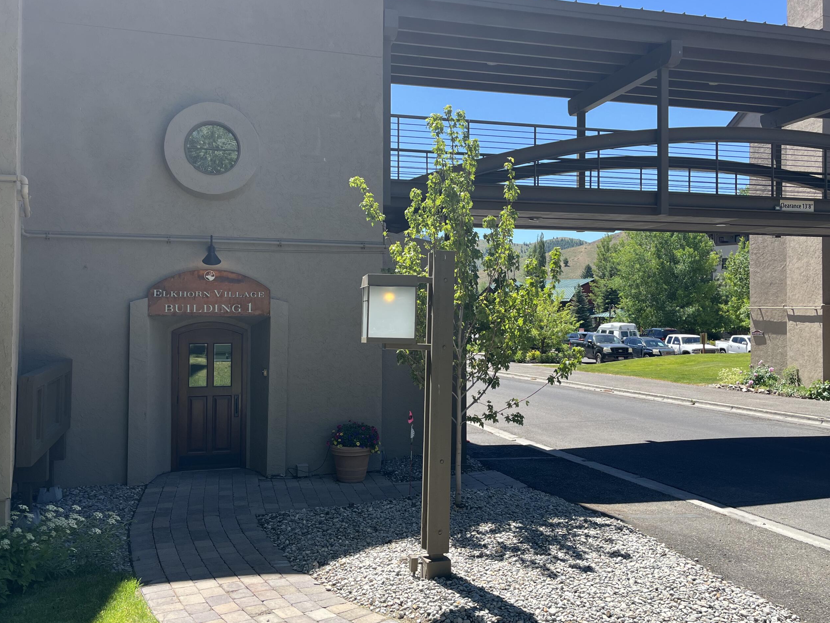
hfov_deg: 58.3
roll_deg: +0.3
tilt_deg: +1.6
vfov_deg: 45.4
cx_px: 428
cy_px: 288
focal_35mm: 31
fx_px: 743
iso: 50
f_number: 1.6
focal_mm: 5.1
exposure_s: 1/1389
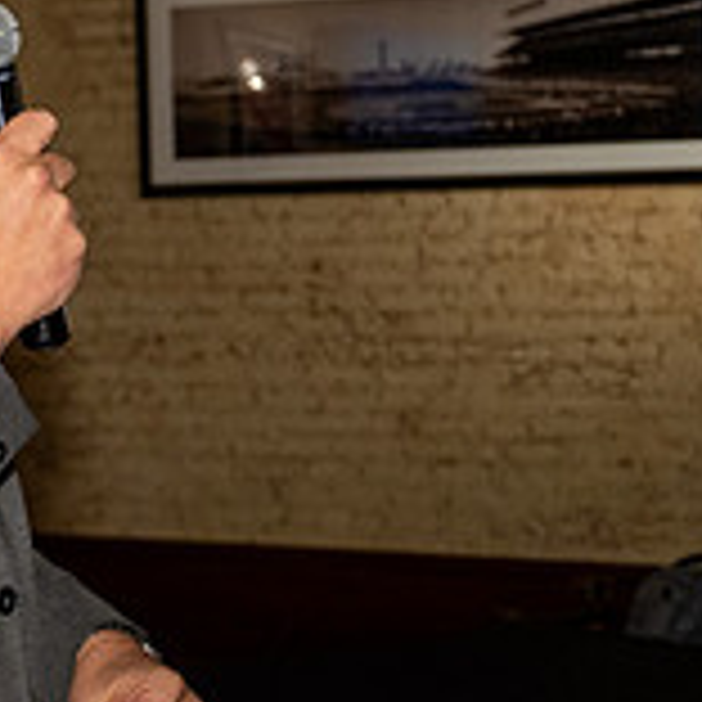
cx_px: -526
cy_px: 166
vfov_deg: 14.1
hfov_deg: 13.0
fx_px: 2822
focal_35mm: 123
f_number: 4
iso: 2500
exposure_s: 1/160
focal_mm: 39
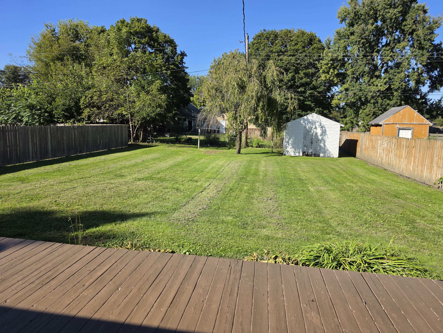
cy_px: 166
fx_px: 294
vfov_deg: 58.9
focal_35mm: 23
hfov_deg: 73.9
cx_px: 222
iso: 64
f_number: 1.4
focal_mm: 6.5
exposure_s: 1/4235
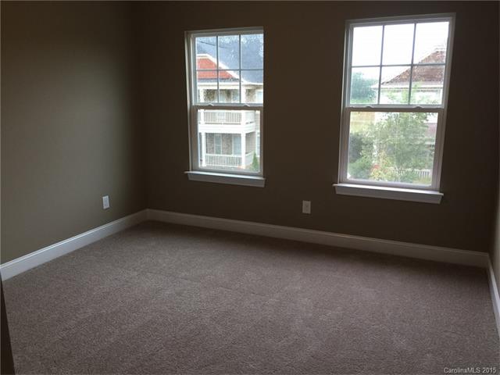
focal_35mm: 29
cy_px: 188
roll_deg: -0.6
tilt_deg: -11.2
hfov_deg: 61.7
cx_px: 250
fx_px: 419
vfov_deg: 48.2
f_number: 2.2
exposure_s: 1/40
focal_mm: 4.15
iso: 32
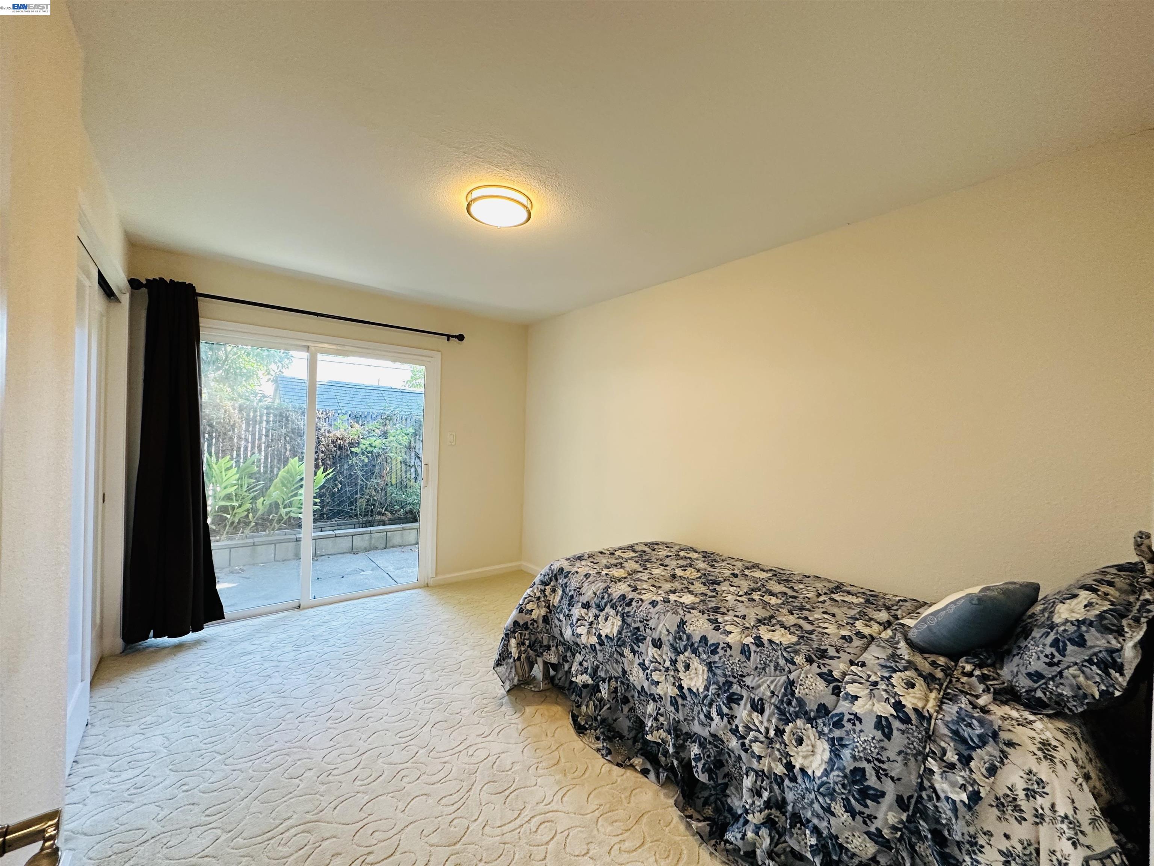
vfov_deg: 85.7
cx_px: 577
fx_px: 467
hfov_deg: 102.1
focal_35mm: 14
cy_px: 433
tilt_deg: -0.3
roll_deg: -1.5
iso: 320
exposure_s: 1/120
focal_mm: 2.22
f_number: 2.2
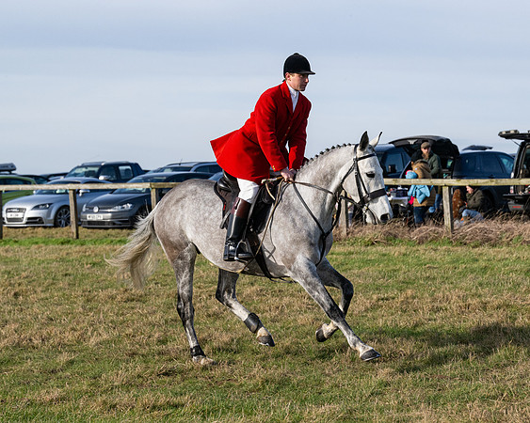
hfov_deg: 15.9
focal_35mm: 121
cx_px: 259
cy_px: 219
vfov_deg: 12.8
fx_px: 1894
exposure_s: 1/3200
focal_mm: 80
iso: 400
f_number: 5
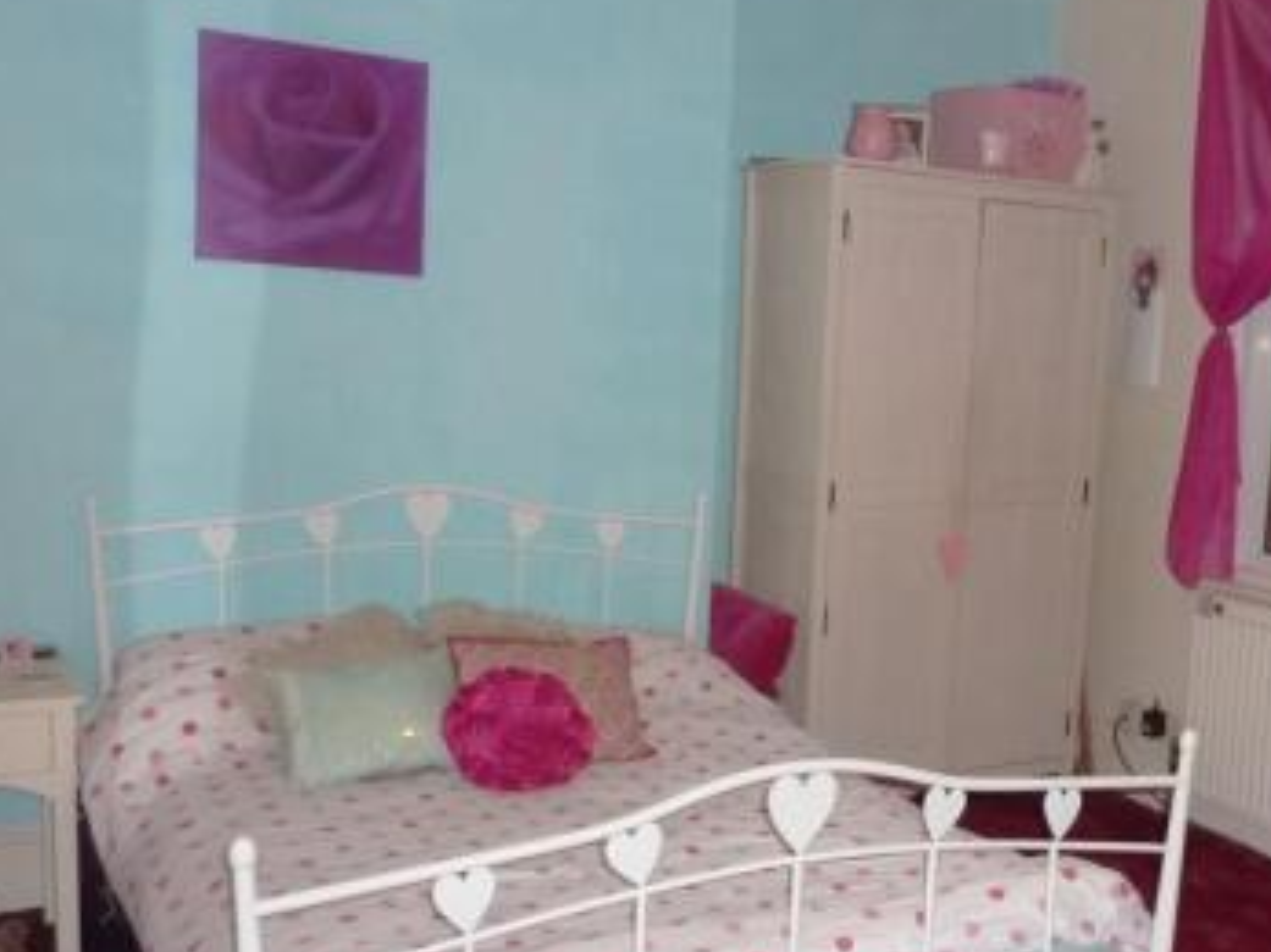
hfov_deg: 43.6
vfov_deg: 34.2
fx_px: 1542
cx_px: 929
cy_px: 569
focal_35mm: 42
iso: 320
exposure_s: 1/30
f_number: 3.3
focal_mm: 4.1
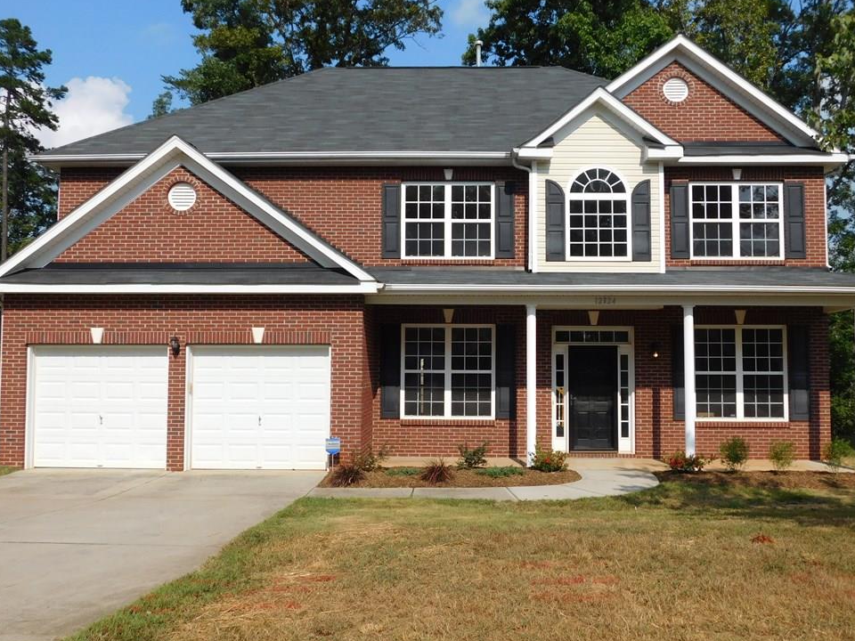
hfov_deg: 56.8
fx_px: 790
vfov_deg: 44.2
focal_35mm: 32
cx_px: 436
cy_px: 323
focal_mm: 5.3
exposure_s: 1/640
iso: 125
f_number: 6.4
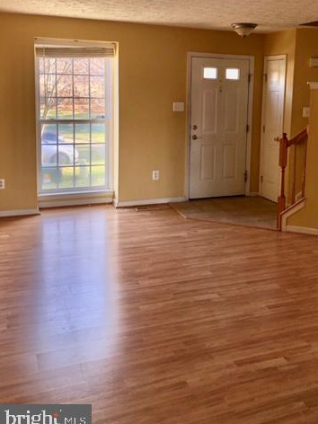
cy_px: 147
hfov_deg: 37.3
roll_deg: -1.4
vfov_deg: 48.3
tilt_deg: -5.4
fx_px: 465
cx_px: 214
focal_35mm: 38
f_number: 1.8
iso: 40
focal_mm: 3.99
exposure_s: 1/75
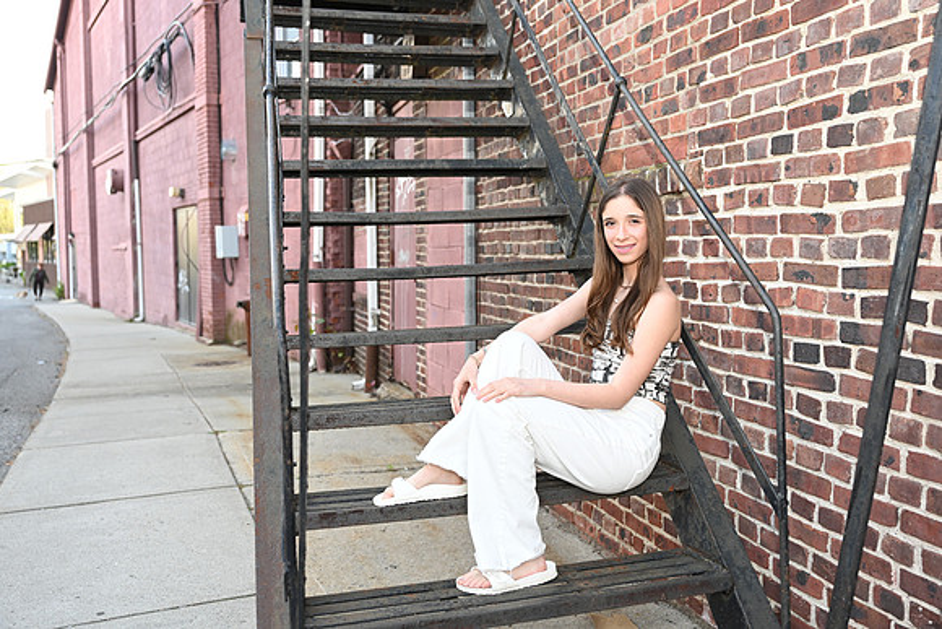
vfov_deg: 43.0
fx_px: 798
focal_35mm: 30
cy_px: 314
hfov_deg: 61.1
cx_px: 471
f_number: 3.2
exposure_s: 1/160
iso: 250
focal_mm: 30.5
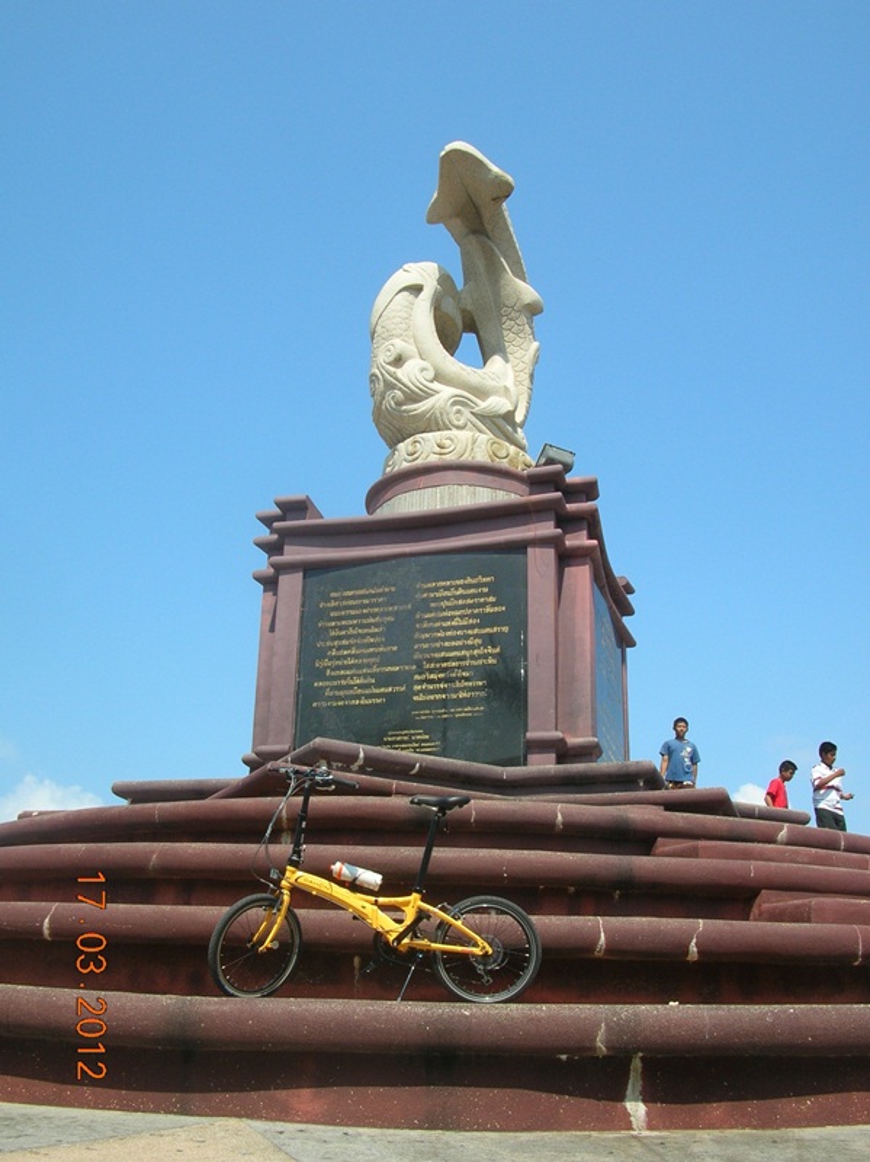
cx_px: 435
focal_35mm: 35
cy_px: 581
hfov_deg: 40.7
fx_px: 1174
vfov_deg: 52.7
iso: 50
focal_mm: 5.8
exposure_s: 1/255
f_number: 5.6
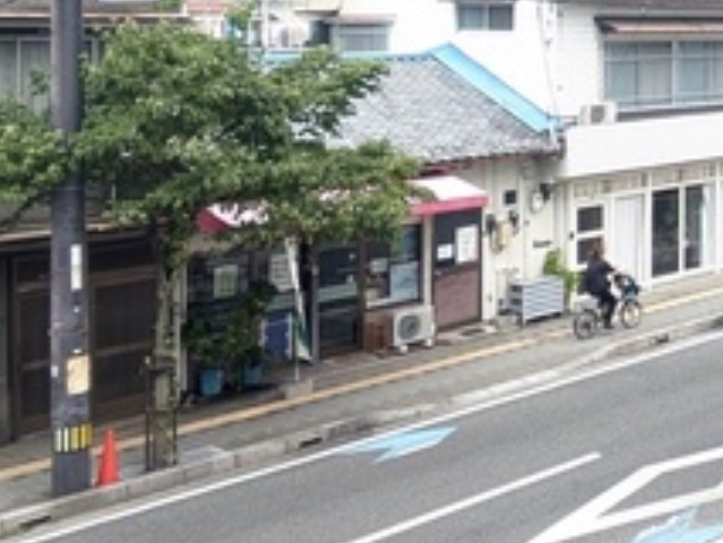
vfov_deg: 22.5
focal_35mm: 63
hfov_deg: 25.9
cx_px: 961
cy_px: 14
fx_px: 1317
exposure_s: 1/217
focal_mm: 1.83
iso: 49
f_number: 2.2
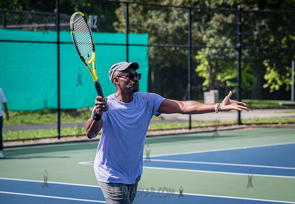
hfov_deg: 17.5
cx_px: 156
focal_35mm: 116
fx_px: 958
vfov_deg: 12.2
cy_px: 108
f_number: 4.5
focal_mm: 103
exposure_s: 1/800
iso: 200
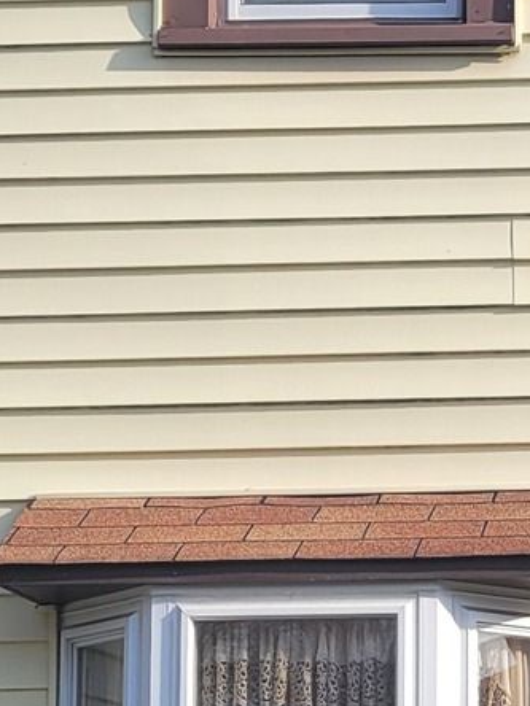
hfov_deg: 10.6
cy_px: 661
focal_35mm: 135
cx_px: 786
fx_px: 2756
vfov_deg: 14.4
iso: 40
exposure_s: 1/1218
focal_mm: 5.4
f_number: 1.8
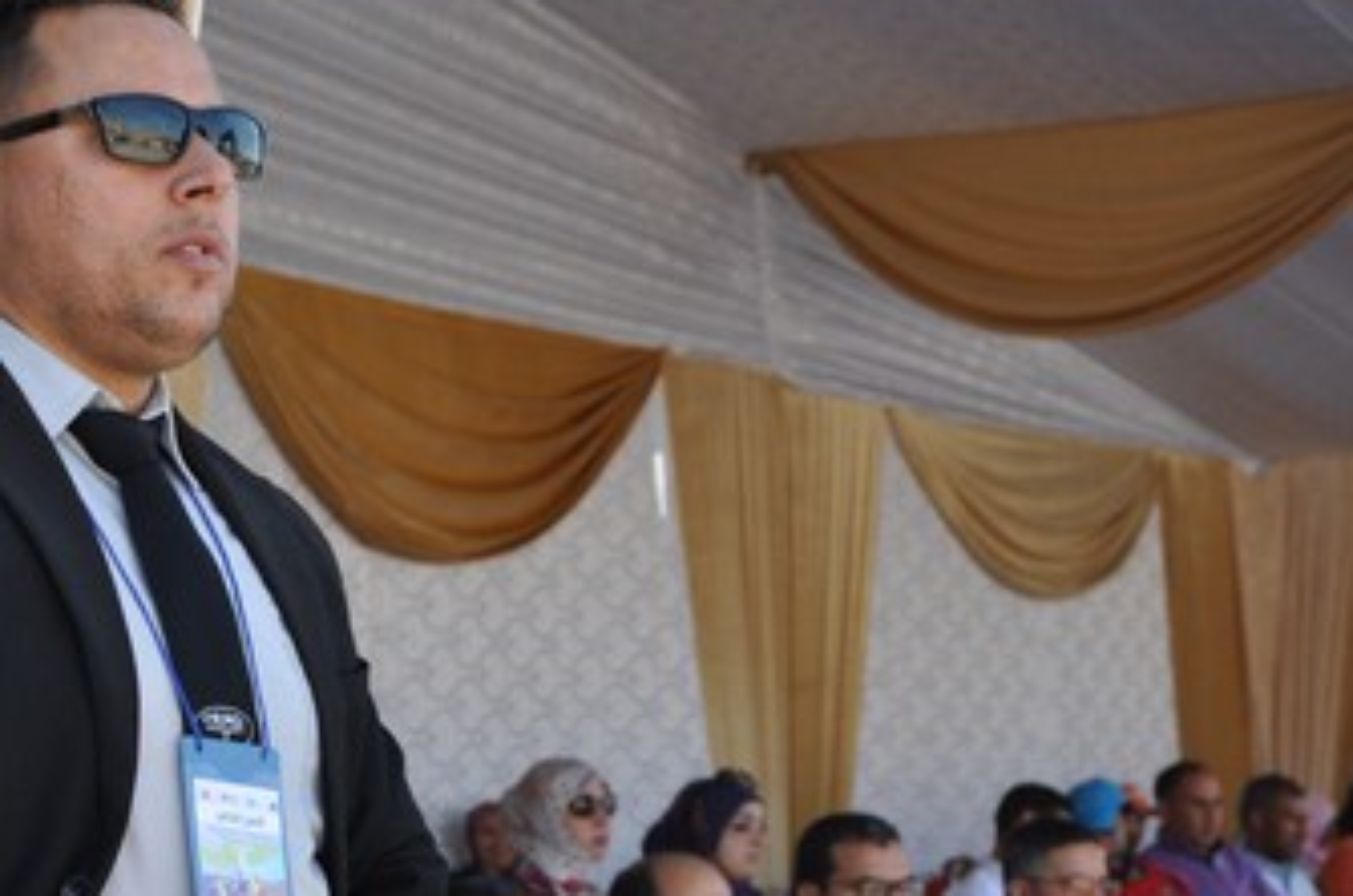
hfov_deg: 18.8
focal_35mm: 109
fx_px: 4089
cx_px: 642
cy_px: 801
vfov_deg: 12.4
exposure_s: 1/160
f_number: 6.3
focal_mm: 38
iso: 200
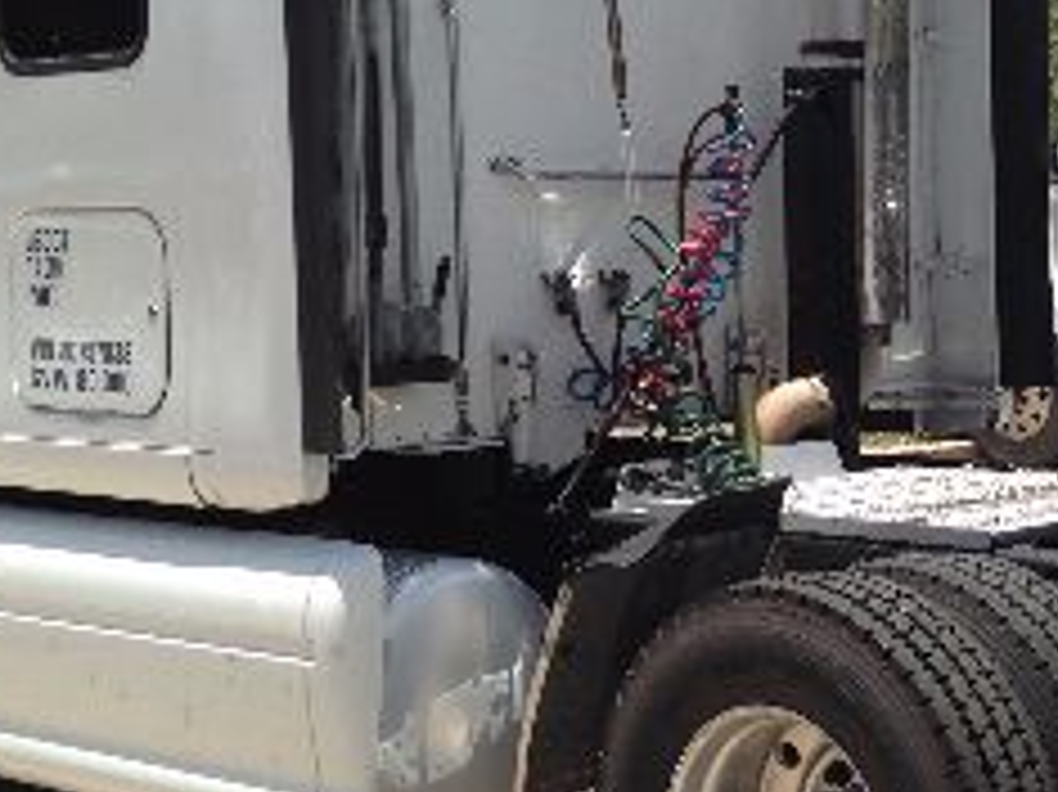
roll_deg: +2.1
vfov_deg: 16.4
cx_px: 941
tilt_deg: -6.0
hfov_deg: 21.3
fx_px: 2749
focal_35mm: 90
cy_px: 315
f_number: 2.4
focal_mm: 4.12
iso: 50
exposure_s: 1/1106
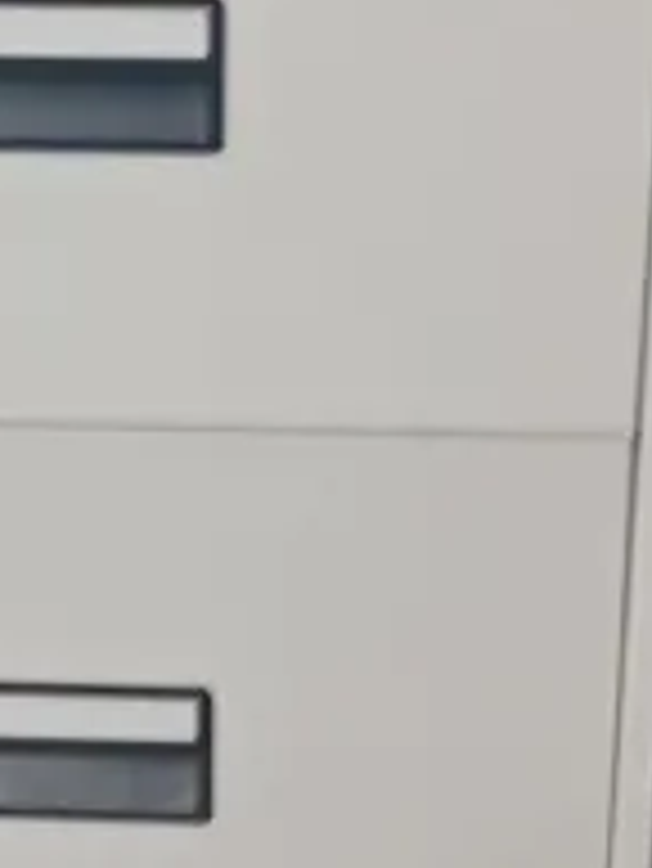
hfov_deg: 9.5
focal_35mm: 155
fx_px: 3888
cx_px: -4
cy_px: -92
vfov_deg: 12.5
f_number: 2.8
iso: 800
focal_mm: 3.38
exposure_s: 1/20
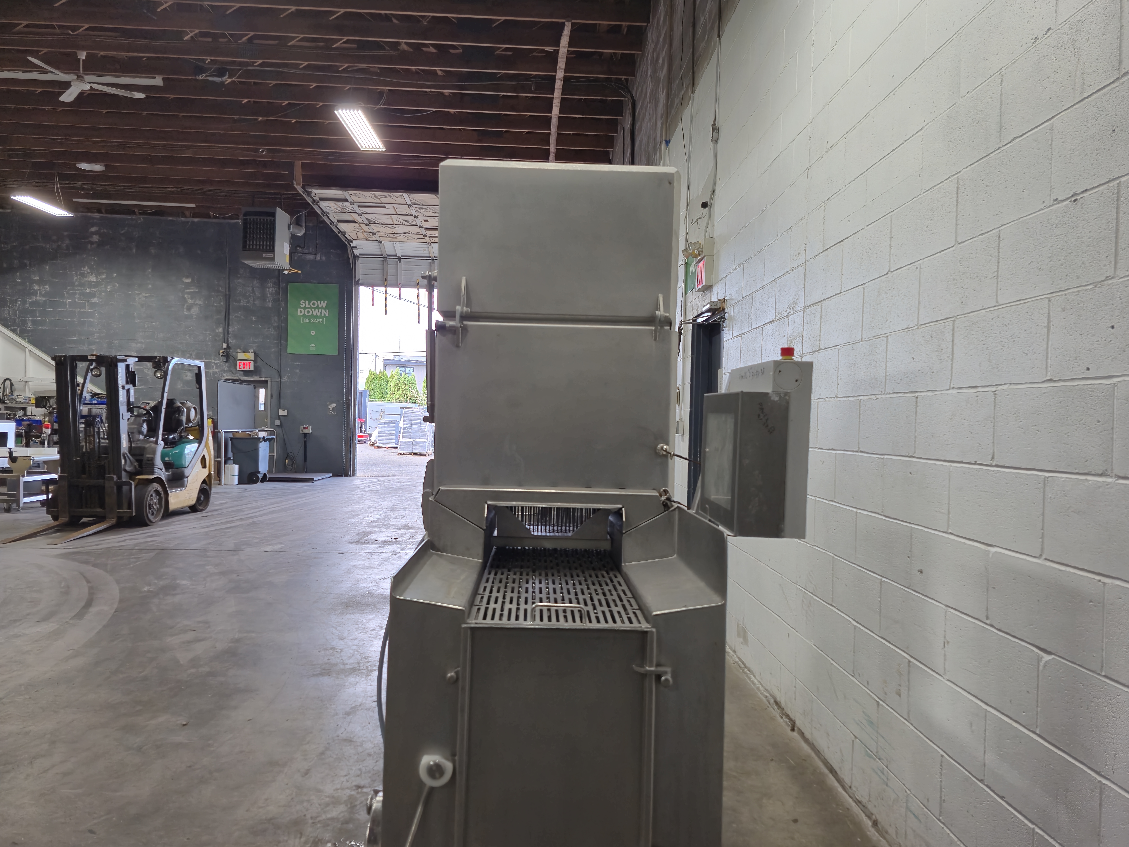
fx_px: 750
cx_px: 564
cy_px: 424
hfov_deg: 73.9
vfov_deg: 58.9
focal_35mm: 23
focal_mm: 5.4
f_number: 1.8
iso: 64
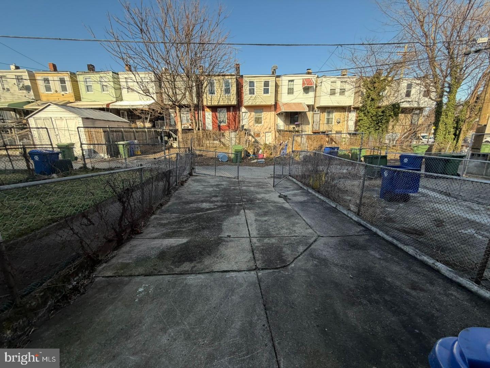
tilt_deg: -11.0
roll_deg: -1.1
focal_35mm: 14
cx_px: 245
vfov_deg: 85.7
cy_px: 184
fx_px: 198
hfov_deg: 102.1
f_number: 2.2
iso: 50
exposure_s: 1/502
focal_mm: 2.22
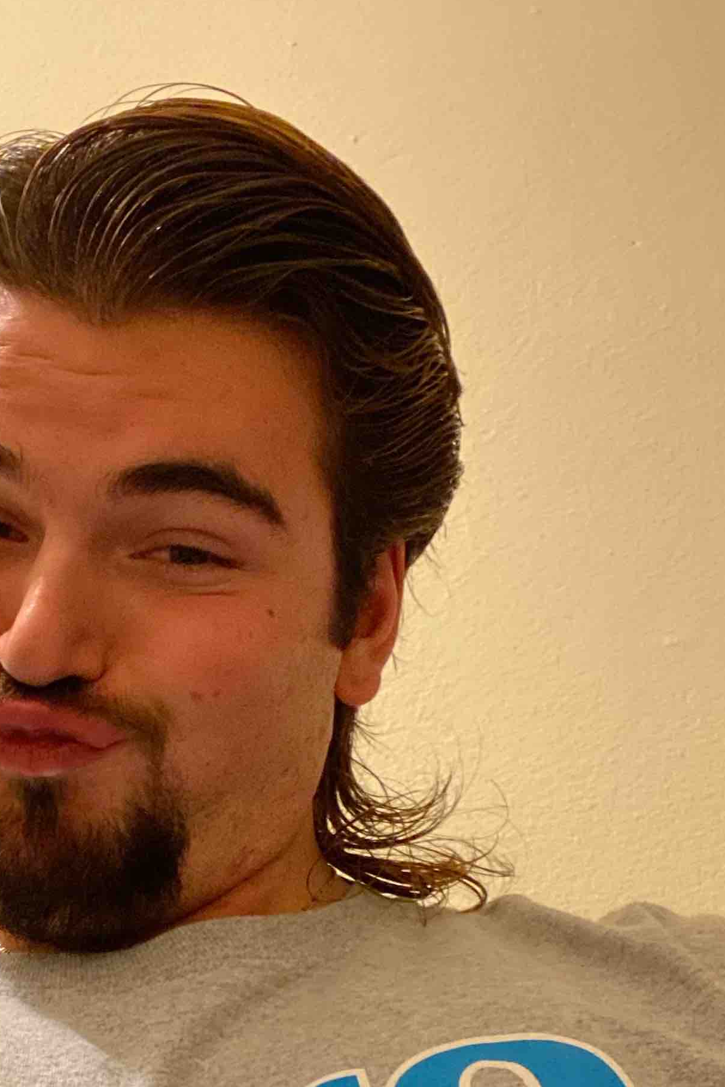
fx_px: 1601
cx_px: 139
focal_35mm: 53
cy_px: 891
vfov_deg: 36.1
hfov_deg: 25.1
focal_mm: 2.71
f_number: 2.2
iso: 320
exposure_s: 1/30
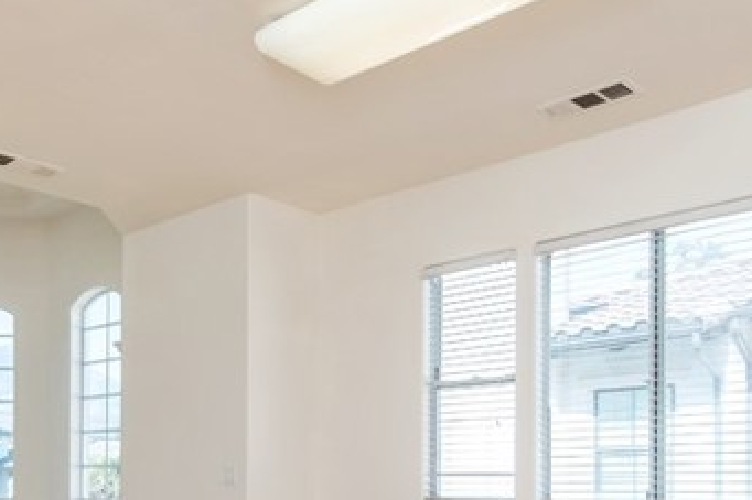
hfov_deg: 45.9
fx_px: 877
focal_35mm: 42
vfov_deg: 30.0
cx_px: 269
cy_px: 483
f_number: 7.1
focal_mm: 14
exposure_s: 1/160
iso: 100
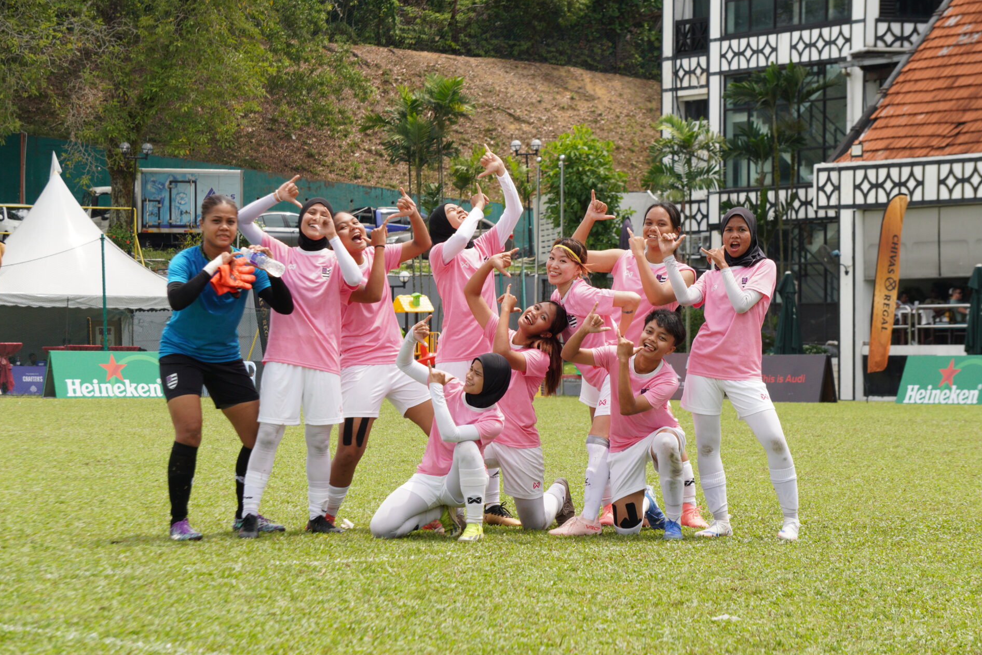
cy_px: 325
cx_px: 486
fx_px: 3736
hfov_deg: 15.0
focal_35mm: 137
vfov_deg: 10.0
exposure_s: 1/800
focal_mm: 90
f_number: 8
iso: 500
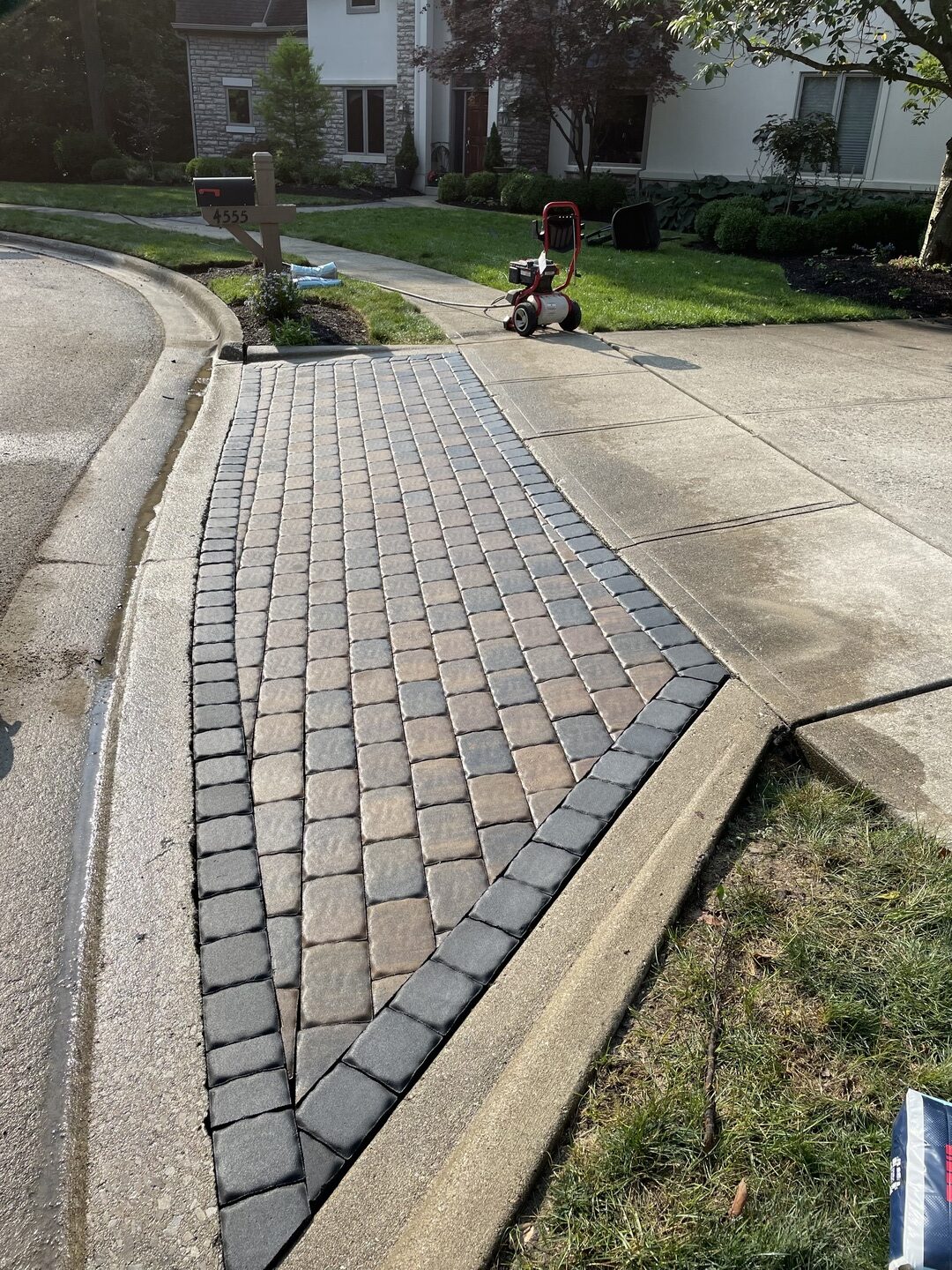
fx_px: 953
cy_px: 635
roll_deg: -1.8
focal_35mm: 26
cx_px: 476
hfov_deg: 53.1
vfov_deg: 67.3
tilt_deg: -26.8
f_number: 1.6
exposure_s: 1/2398
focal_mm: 4.2
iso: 32
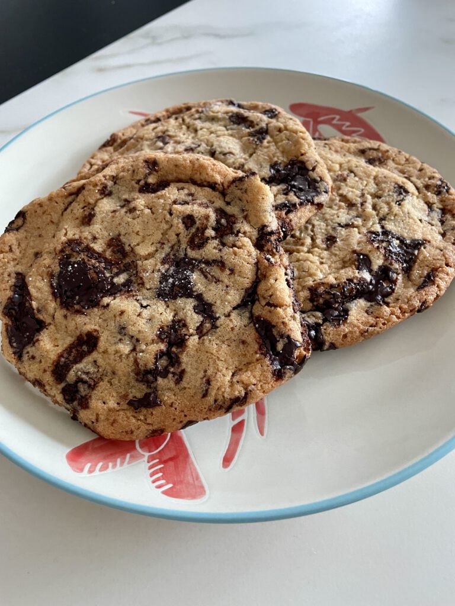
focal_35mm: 26
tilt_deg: -53.0
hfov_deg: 53.1
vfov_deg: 67.3
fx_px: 456
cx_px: 228
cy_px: 303
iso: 640
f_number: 1.6
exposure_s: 1/39
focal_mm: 4.2
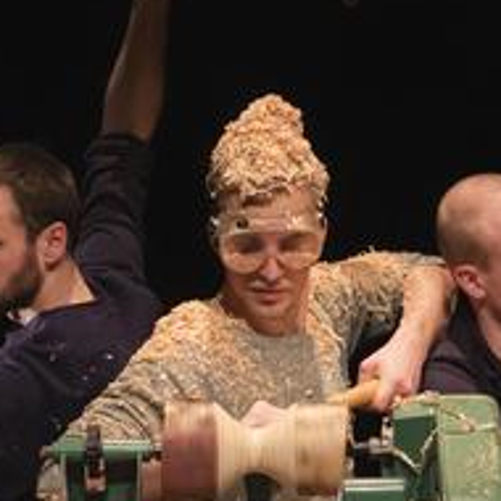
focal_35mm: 181
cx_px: 282
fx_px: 2964
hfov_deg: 9.7
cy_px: 98
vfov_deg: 9.6
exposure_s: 1/200
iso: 1600
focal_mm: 30
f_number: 2.8
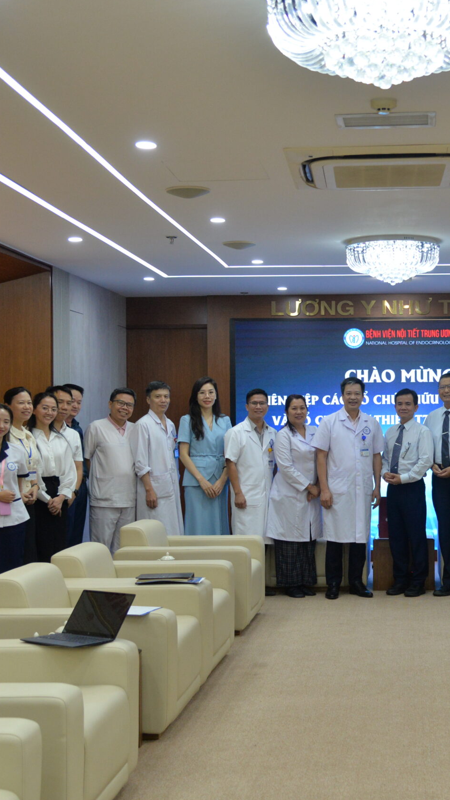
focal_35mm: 54
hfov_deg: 21.8
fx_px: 1146
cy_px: 402
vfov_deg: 38.5
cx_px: 396
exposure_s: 1/400
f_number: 4
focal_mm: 34
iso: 1600
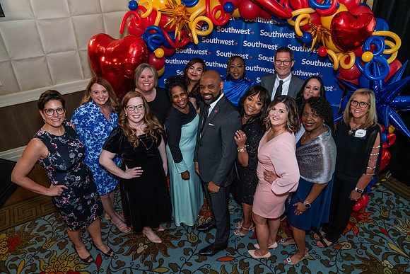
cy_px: 140
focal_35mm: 25
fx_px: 288
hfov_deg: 70.8
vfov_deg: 50.7
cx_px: 213
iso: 3200
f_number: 3.5
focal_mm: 24
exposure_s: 1/125
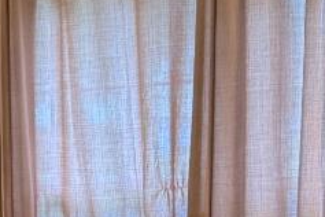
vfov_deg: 8.4
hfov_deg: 12.2
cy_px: 391
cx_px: -215
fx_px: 1426
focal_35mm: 158
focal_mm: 6.76
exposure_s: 1/60
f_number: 1.78
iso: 500
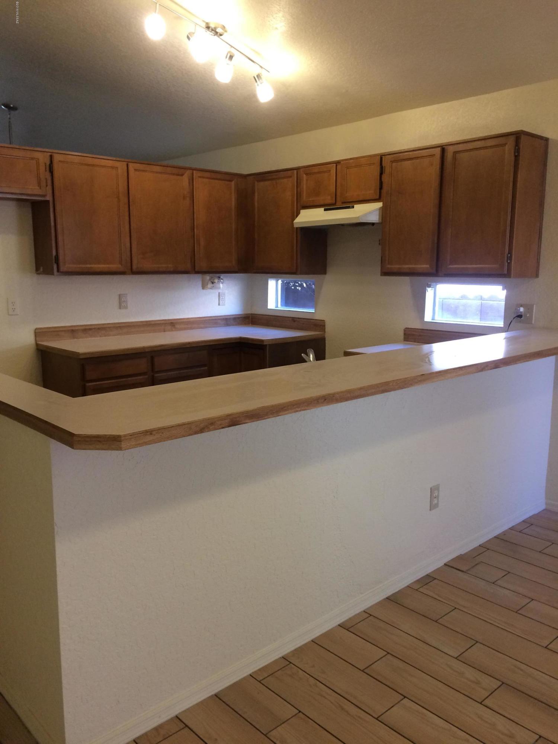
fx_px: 623
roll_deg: -1.0
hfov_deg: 48.2
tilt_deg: -13.0
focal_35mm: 29
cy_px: 372
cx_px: 279
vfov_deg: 61.7
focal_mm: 4.15
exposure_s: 1/30
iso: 64
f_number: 2.2
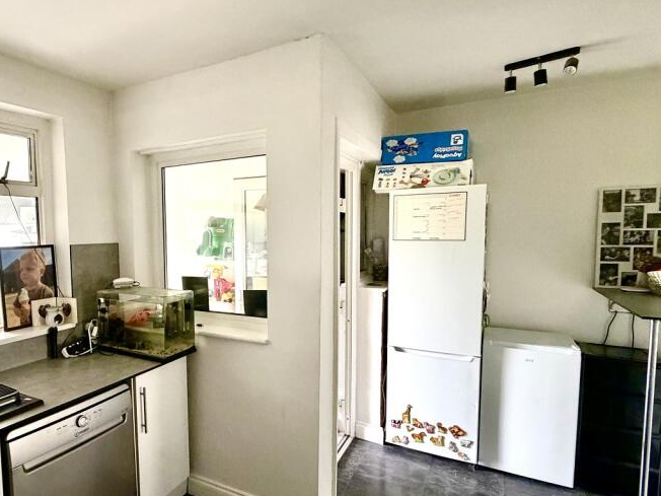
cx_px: 232
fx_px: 420
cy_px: 265
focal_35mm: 22
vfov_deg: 61.0
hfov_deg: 74.5
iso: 800
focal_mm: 2.22
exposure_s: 1/60
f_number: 2.2
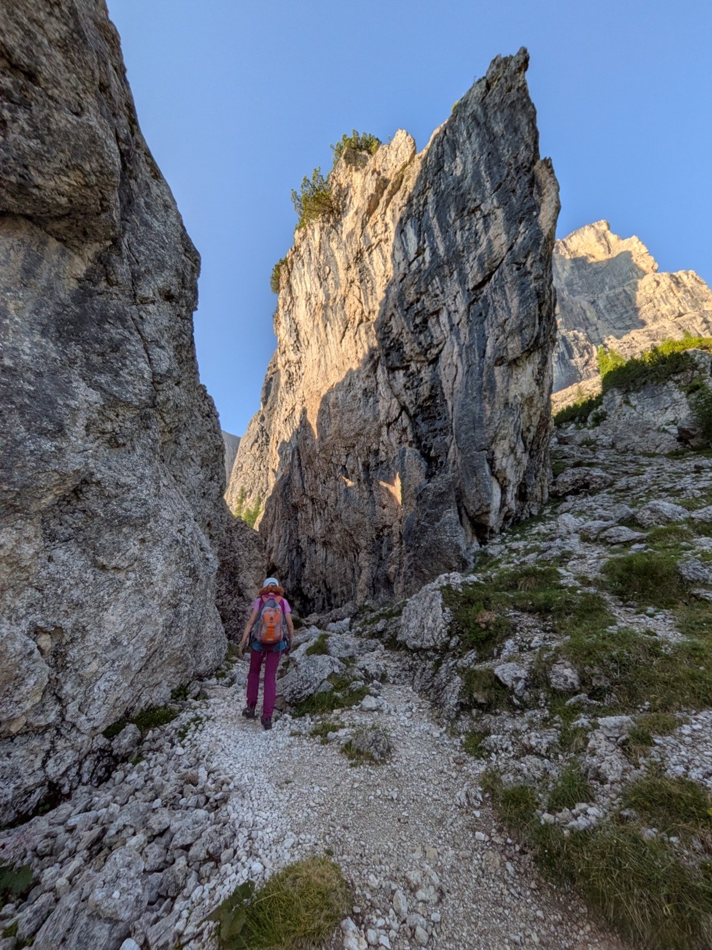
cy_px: 475
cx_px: 356
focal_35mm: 14
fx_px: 384
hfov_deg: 85.7
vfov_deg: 102.1
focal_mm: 1.83
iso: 49
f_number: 2.2
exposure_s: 1/953
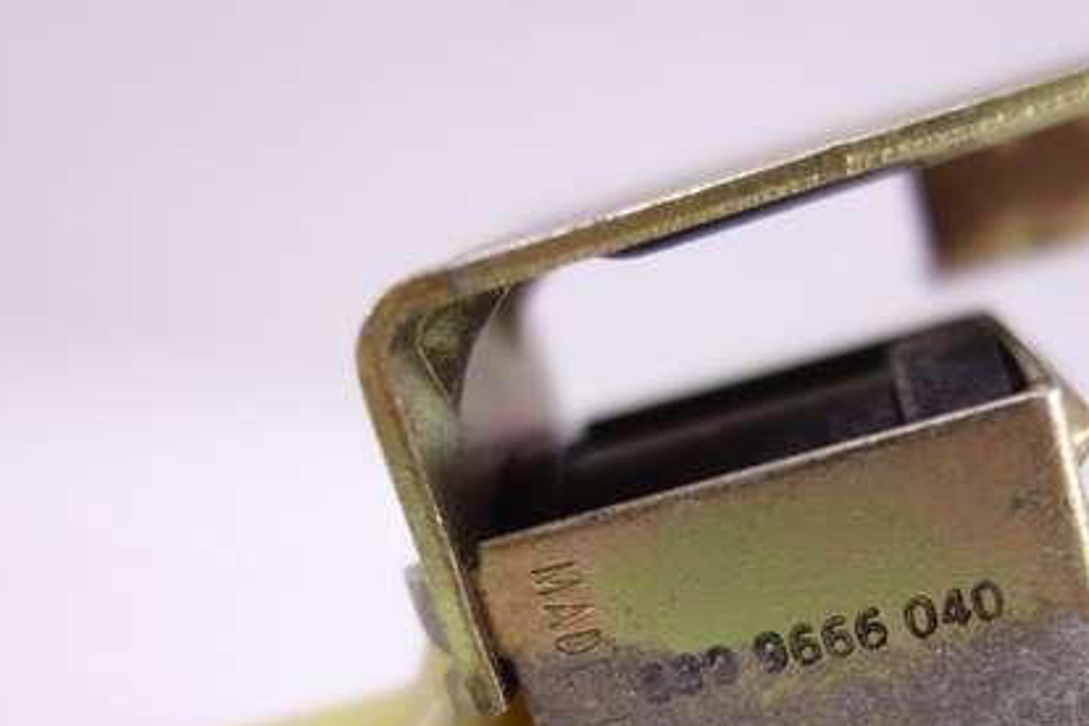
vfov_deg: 25.5
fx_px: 1573
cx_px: 742
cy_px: 589
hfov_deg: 37.7
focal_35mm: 52
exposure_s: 1/100
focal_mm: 10.4
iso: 125
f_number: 2.2
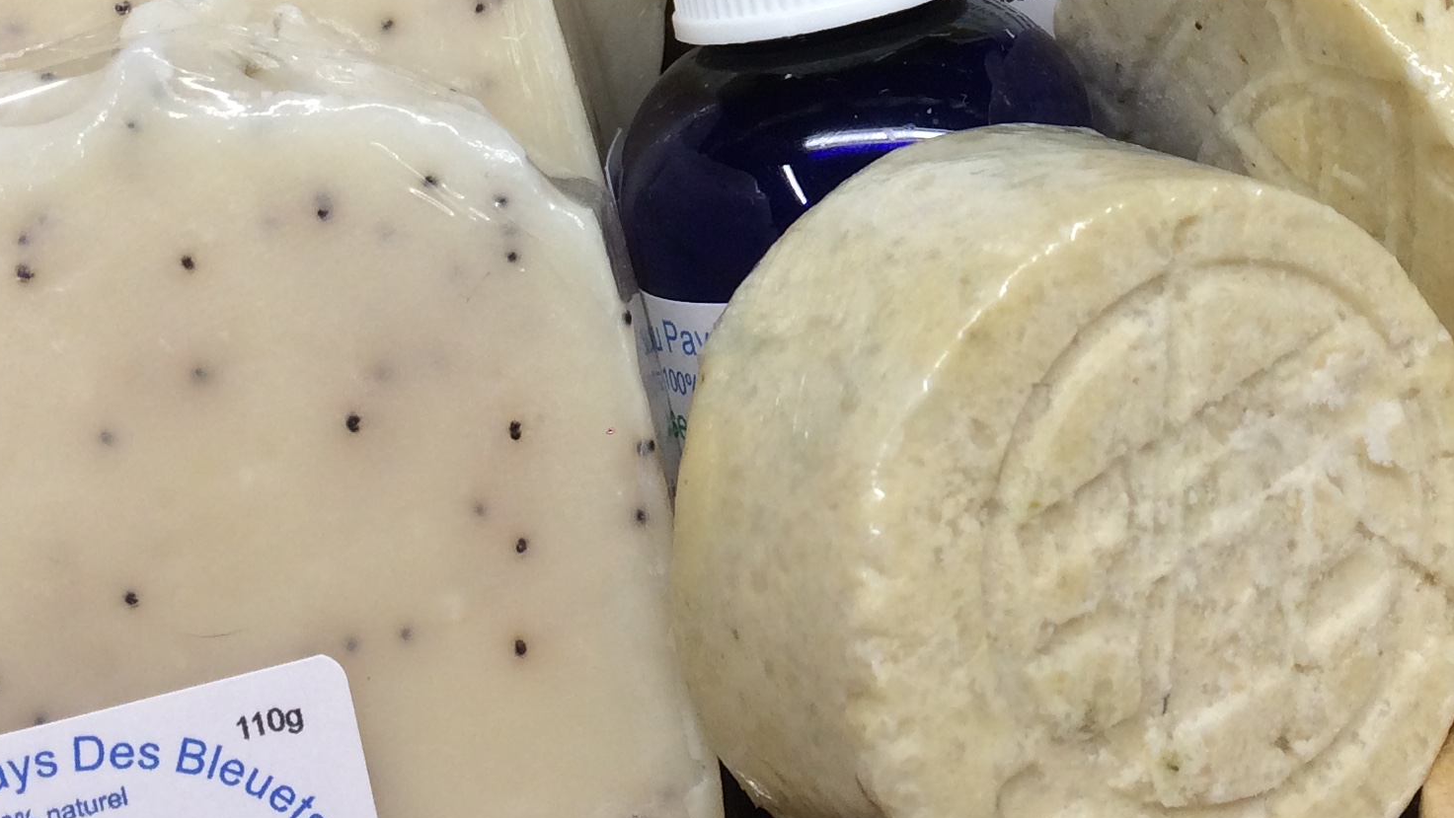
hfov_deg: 29.9
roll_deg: +2.3
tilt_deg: -42.7
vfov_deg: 16.5
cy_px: -180
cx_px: 997
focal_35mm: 70
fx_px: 2699
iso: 64
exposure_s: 1/120
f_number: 2.2
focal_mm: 4.15
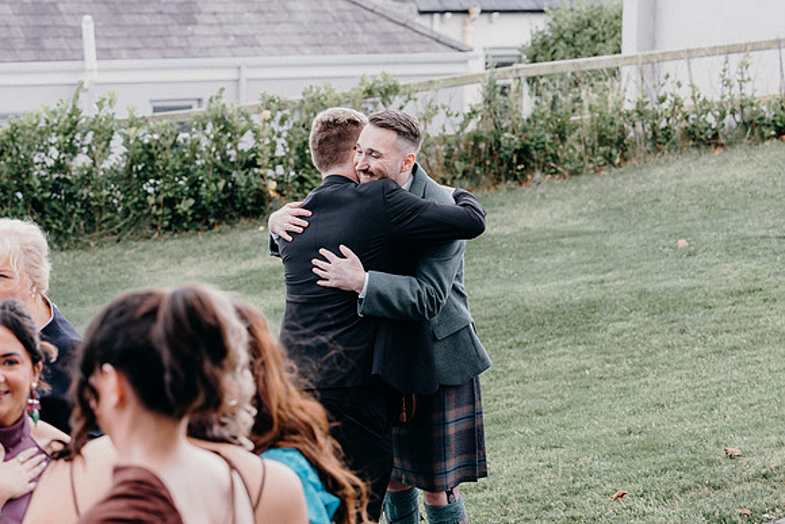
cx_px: 392
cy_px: 262
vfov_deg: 13.0
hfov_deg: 19.5
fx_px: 2290
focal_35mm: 105
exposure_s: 1/200
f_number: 3.5
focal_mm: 70
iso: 160
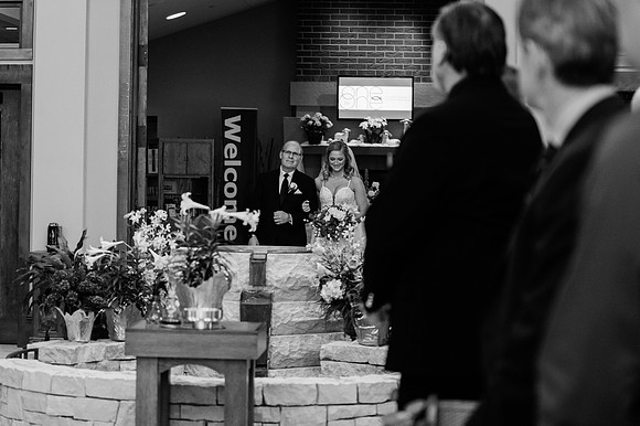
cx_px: 231
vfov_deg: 13.2
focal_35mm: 104
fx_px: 1841
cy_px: 231
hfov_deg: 19.7
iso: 1600
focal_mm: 70
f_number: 2.8
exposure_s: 1/250
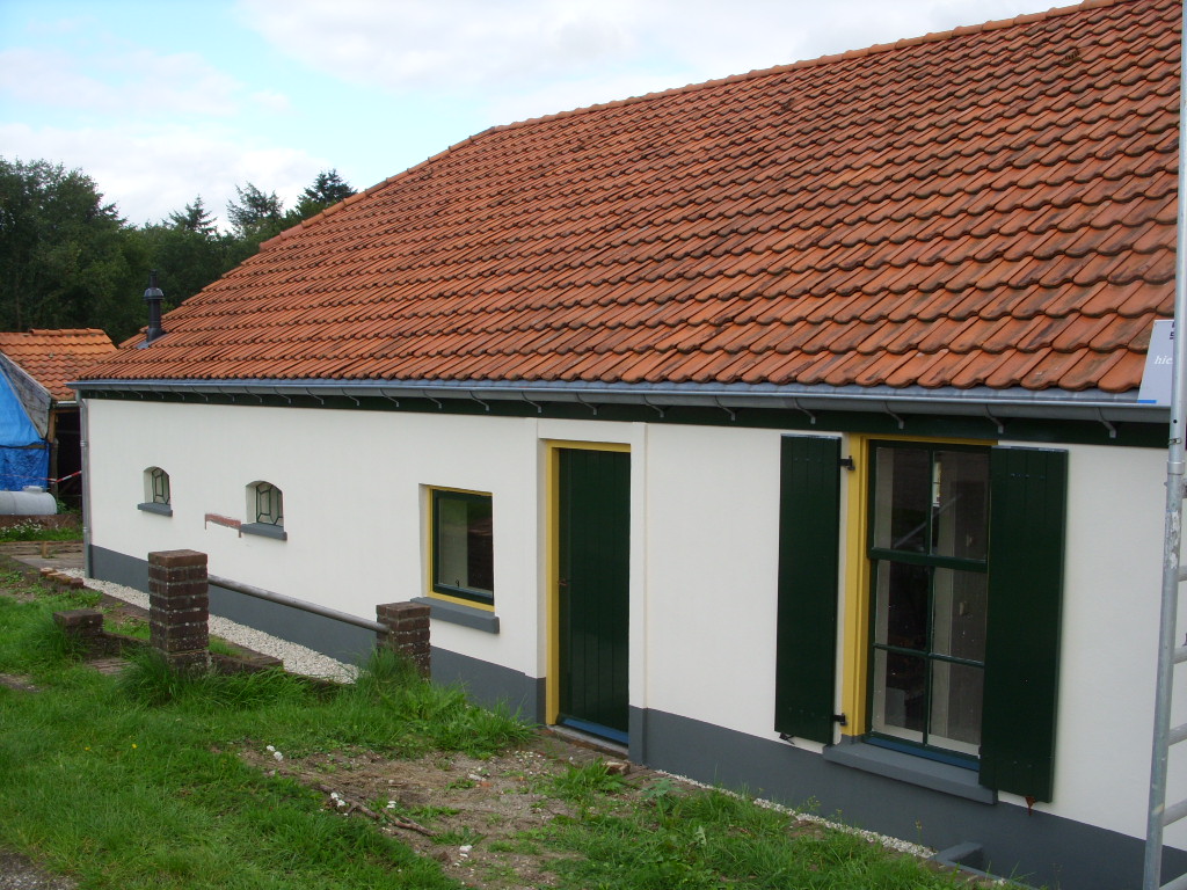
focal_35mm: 38
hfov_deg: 49.0
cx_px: 594
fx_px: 1303
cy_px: 445
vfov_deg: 37.7
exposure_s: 1/176
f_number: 5.7
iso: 50
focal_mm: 7.8
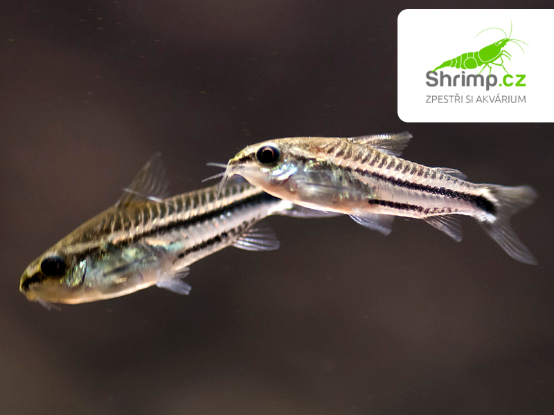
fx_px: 576
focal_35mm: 36
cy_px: 208
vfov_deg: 39.7
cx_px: 277
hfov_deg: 51.4
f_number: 3.2
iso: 80
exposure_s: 1/40
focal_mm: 6
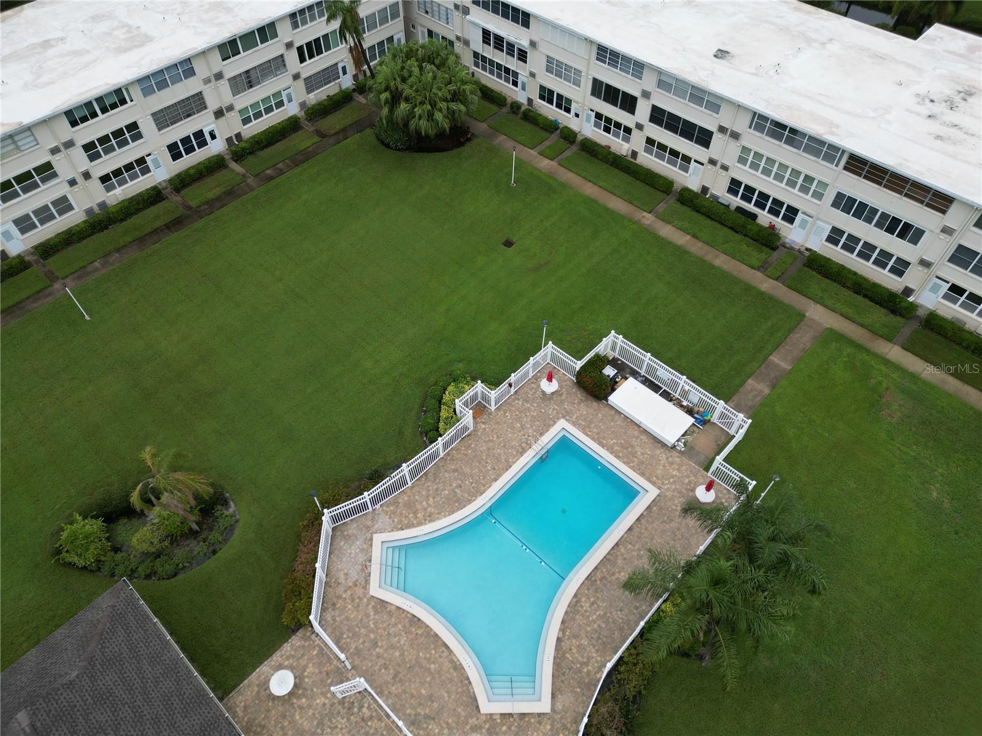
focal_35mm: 24
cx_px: 491
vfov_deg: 56.8
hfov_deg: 71.6
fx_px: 681
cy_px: 368
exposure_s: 1/2500
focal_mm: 6.72
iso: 140
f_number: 1.7
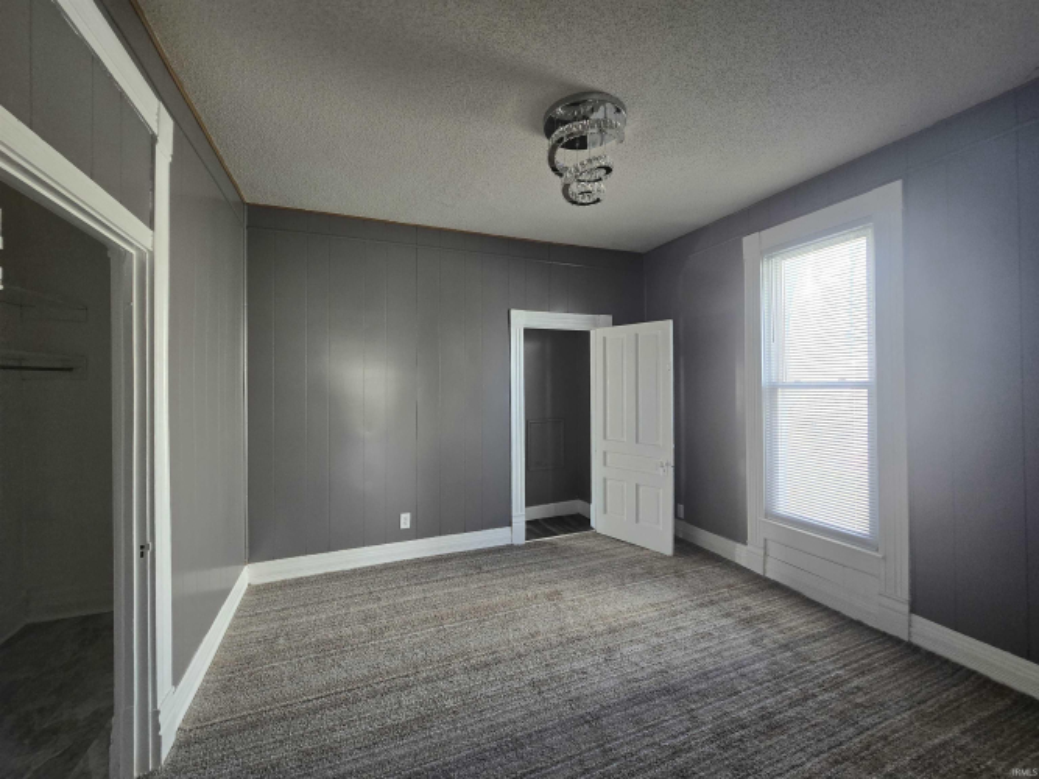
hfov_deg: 106.2
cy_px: 390
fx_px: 390
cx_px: 520
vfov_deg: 89.9
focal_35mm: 13
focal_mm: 2.2
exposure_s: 1/60
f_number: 2.2
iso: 200
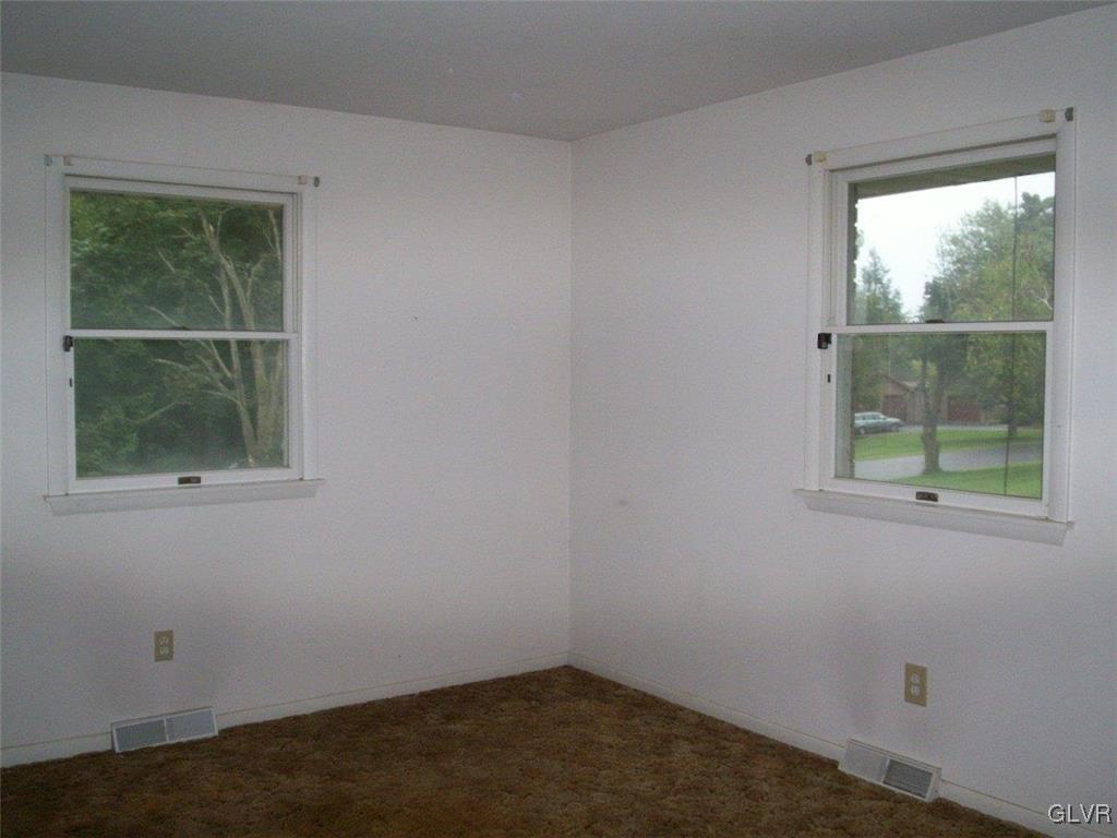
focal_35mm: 36
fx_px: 1162
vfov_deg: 39.7
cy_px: 419
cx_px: 558
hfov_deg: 51.4
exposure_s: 1/64
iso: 140
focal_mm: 5.9
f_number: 4.5
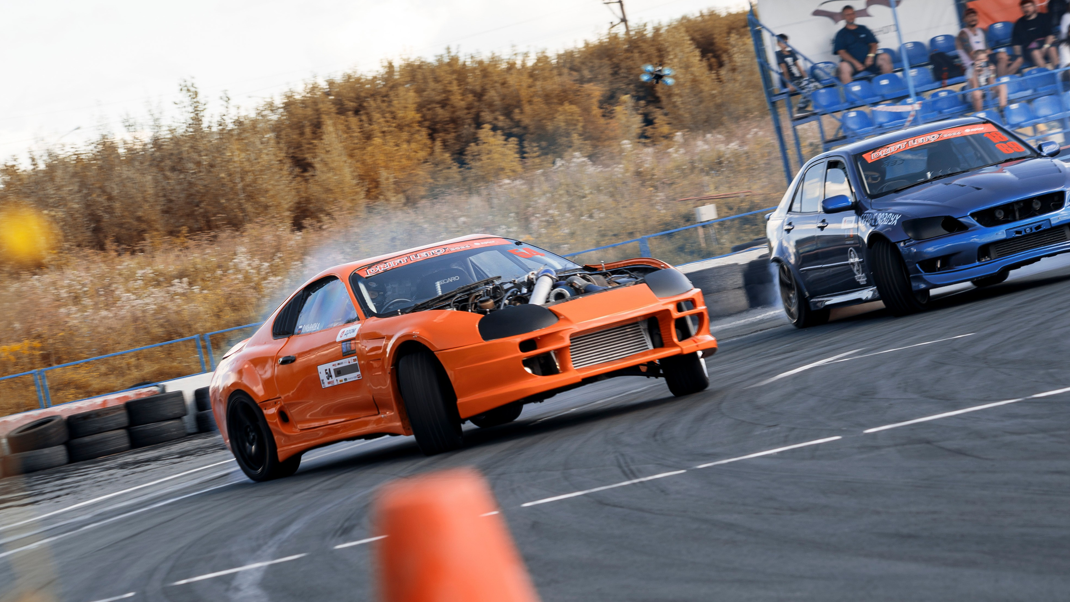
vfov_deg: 7.7
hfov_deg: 13.6
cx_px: 532
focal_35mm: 158
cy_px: 302
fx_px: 4483
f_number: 9
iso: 200
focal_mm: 100
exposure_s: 1/125
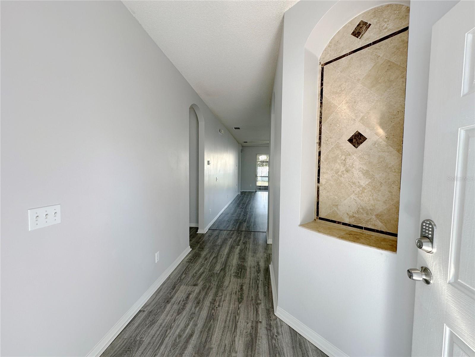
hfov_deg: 102.1
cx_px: 238
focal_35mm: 14
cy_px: 178
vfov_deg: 85.7
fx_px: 192
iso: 100
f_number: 2.2
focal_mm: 2.22
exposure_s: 1/120
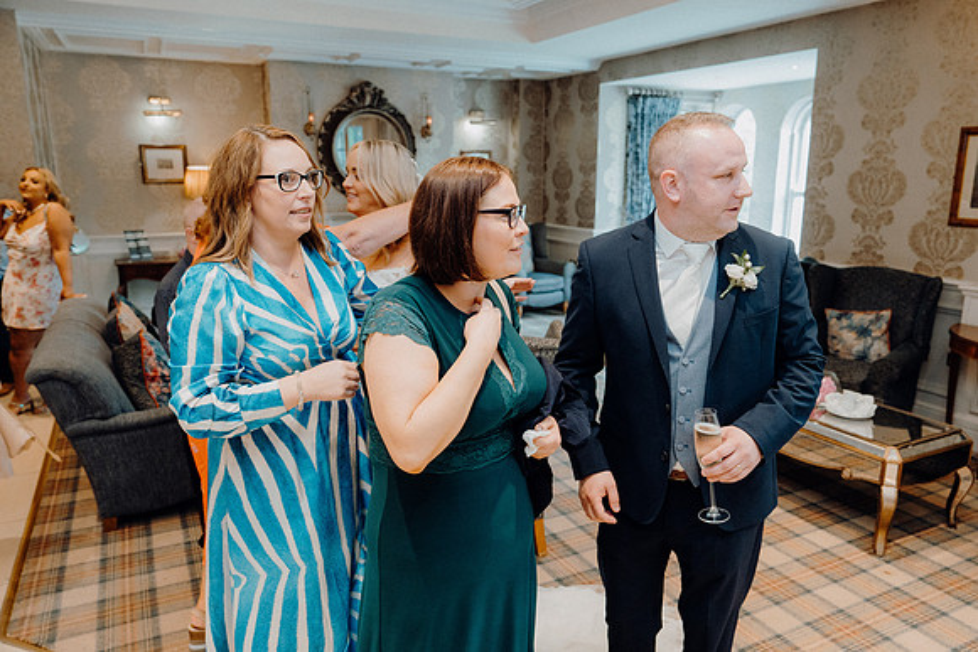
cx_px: 489
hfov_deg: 69.4
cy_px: 326
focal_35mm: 26
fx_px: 706
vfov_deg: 49.6
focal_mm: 26
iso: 2500
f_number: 3.5
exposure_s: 1/160
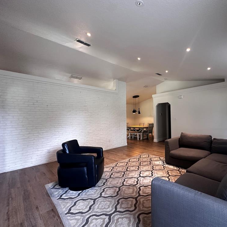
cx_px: 139
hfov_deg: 82.7
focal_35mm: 17
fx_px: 126
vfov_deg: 84.0
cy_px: 115
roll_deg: +0.7
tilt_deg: +1.2
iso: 250
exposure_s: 1/60
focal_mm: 2.22
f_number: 2.2
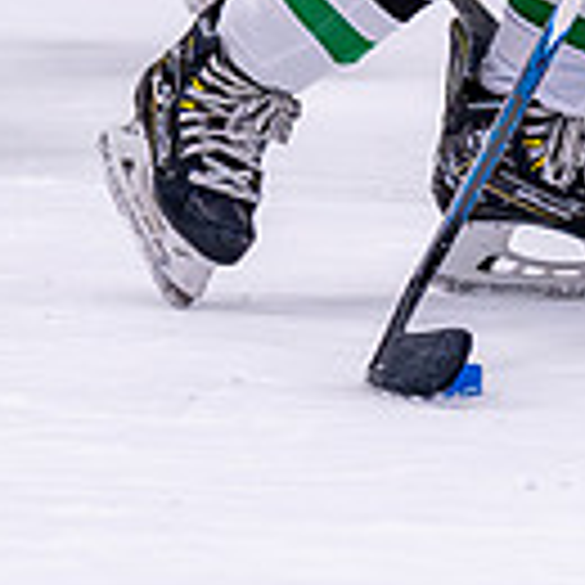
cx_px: 415
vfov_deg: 2.1
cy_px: -417
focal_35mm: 840
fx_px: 16061
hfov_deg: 2.1
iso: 2500
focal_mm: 125
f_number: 2.8
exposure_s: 1/1250
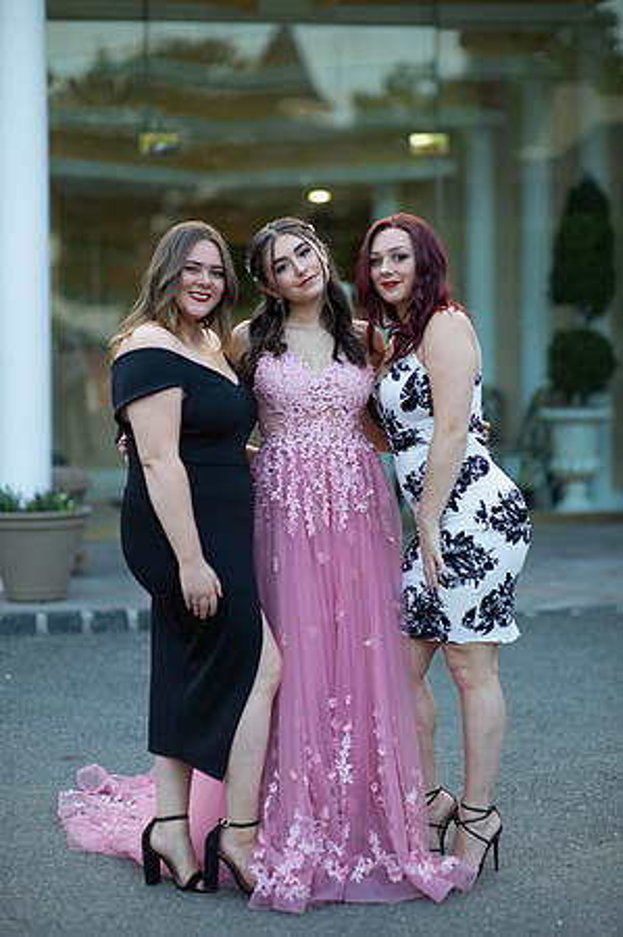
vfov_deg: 23.9
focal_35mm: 85
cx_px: 312
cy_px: 468
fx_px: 2211
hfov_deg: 16.0
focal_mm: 85
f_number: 2
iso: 250
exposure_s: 1/800
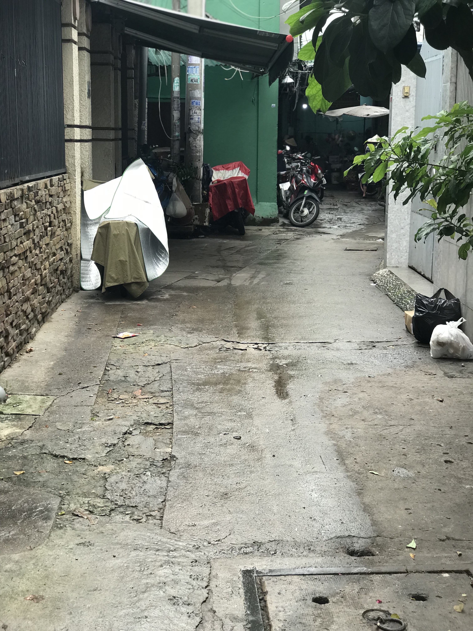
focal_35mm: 57
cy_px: 316
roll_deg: +0.1
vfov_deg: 33.8
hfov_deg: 25.7
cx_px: 236
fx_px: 1038
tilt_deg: -7.4
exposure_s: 1/94
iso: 32
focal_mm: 6.6
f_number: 2.8
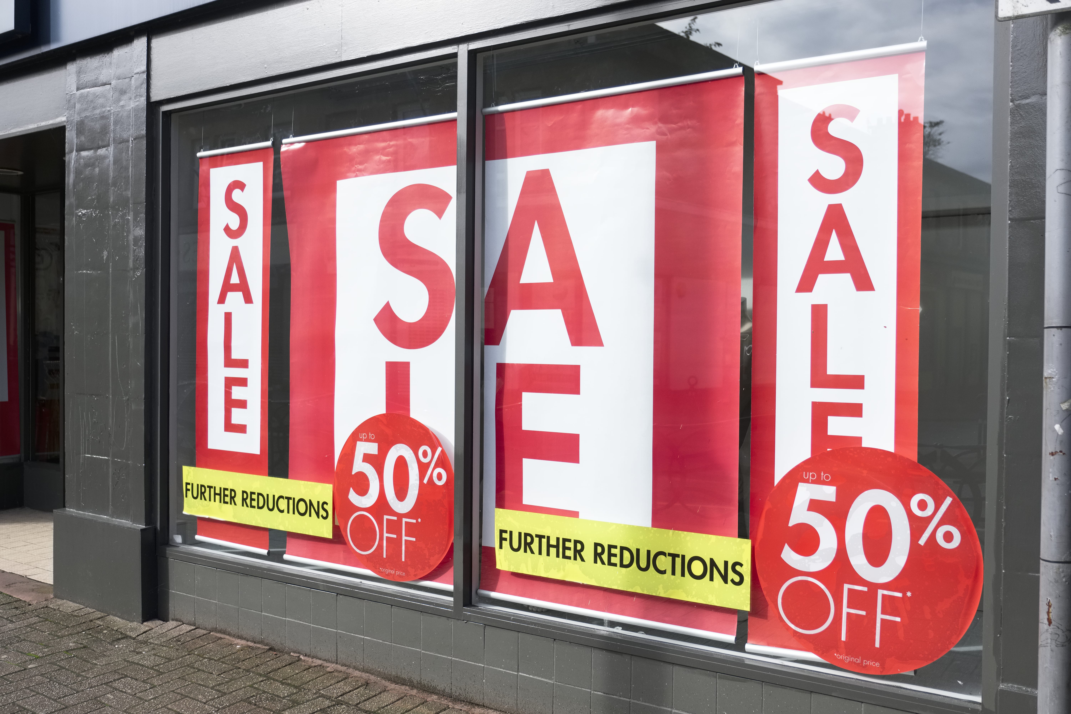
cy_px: 357
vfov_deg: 40.0
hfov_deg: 57.2
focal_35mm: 33
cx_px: 536
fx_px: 982
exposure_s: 1/2000
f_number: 2.8
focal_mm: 22
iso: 400
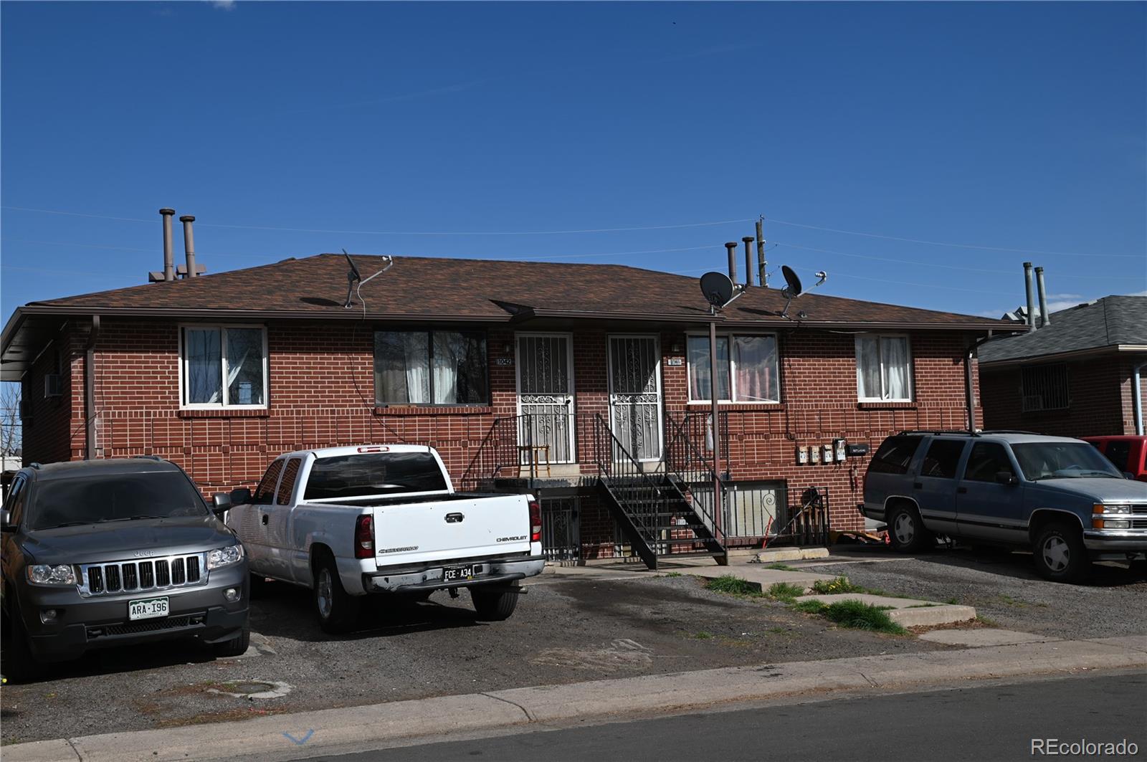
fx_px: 1400
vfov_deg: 30.4
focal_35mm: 44
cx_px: 574
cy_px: 381
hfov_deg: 44.5
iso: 100
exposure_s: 1/500
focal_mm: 44
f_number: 8
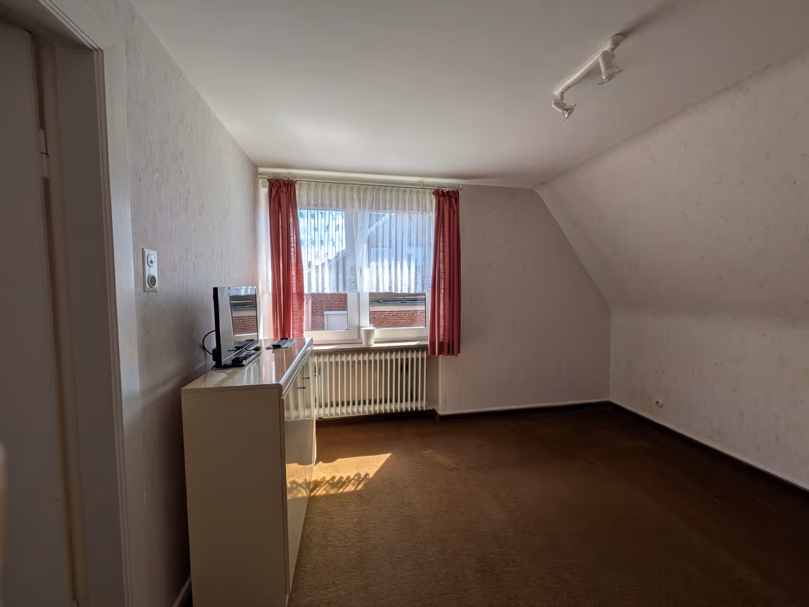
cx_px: 404
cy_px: 304
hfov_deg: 102.1
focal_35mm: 14
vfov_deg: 85.7
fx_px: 327
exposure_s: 1/469
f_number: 2.2
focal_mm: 1.83
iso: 45
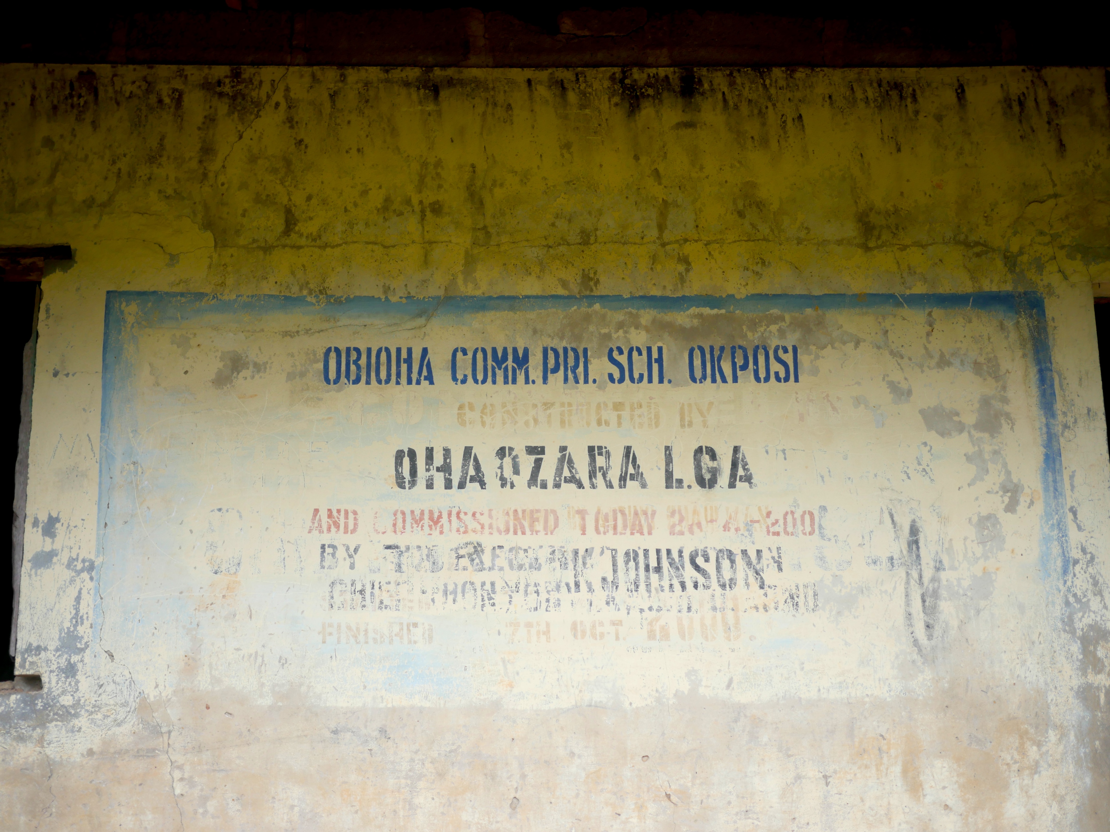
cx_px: 555
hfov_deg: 38.2
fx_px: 1603
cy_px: 416
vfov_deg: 29.1
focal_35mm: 50
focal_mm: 25
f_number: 1.8
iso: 200
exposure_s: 1/1300
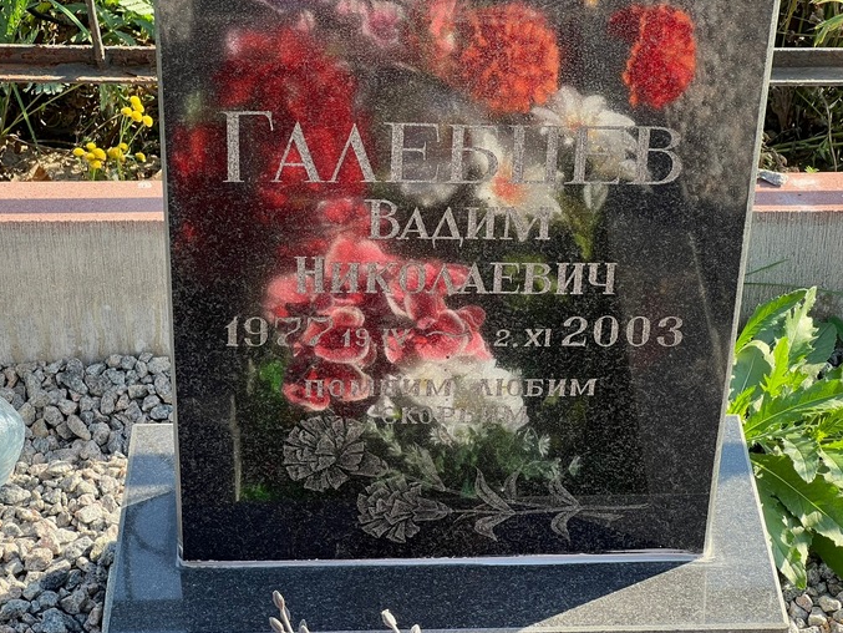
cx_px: 427
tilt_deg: -34.5
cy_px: 290
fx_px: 2217
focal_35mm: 91
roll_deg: +1.0
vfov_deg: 16.2
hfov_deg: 21.5
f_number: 2.8
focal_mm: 9
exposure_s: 1/99
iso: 32
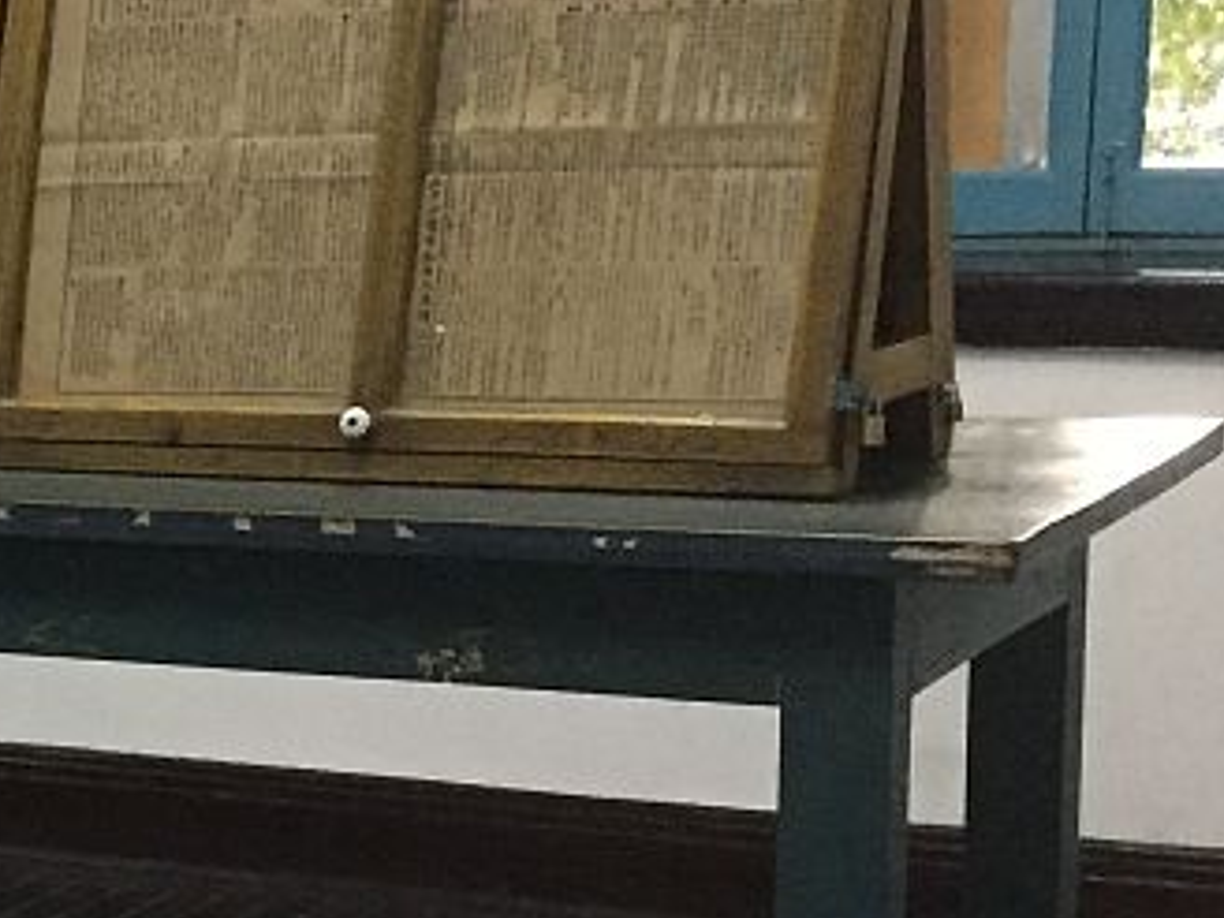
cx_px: -687
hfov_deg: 16.6
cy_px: 836
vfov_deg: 13.8
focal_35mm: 106
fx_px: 3748
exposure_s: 1/25
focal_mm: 4.15
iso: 250
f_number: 2.2
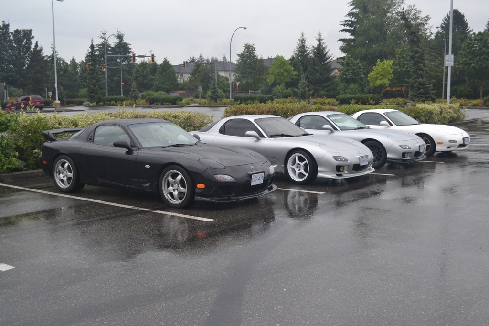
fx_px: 530
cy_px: 163
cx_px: 244
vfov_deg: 34.2
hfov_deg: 49.5
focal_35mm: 39
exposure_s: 1/80
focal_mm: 26
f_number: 4.5
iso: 400
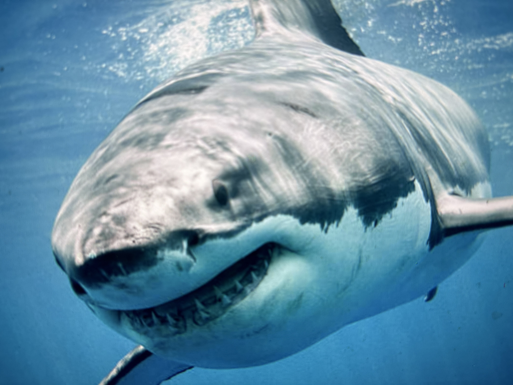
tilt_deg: -6.7
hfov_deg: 67.3
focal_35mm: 26
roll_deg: +1.3
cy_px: 192
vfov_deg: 53.1
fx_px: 385
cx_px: 256
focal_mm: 5.96
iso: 50
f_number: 1.6
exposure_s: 1/120
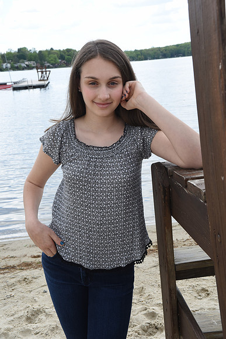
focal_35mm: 40
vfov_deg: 48.4
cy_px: 170
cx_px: 113
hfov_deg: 33.4
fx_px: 376
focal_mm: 40
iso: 640
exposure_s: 1/160
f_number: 11
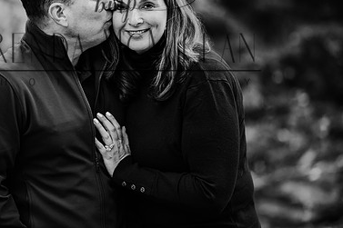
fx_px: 1400
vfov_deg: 9.3
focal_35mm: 147
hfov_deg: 13.9
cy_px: 51
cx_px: 83
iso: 500
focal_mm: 85
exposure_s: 1/800
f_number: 1.8
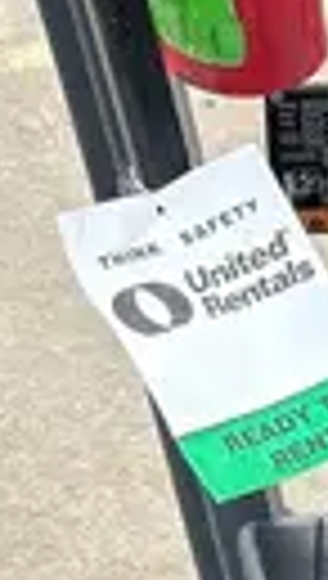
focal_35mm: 161
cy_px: 767
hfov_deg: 6.7
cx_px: 1078
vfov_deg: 12.9
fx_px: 2478
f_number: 1.5
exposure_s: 1/227
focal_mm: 5.7
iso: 40
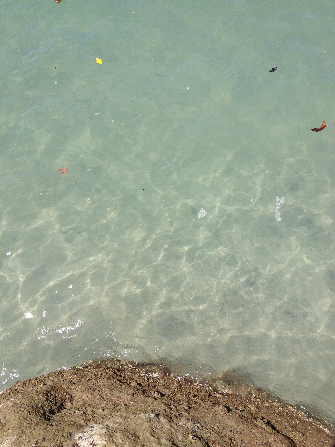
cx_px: 168
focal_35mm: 35
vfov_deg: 52.6
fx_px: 452
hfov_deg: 40.7
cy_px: 224
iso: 50
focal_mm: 4.28
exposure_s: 1/1672
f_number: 2.4
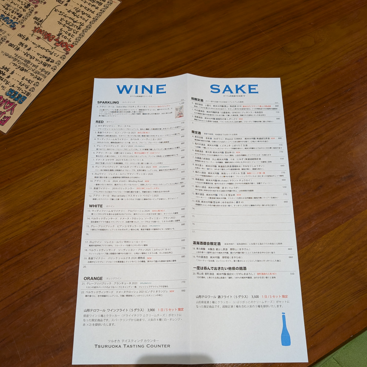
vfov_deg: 55.4
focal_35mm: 29
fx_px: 348
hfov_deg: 55.6
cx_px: 187
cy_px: 210
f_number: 1.68
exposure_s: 1/46
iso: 52
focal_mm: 6.9
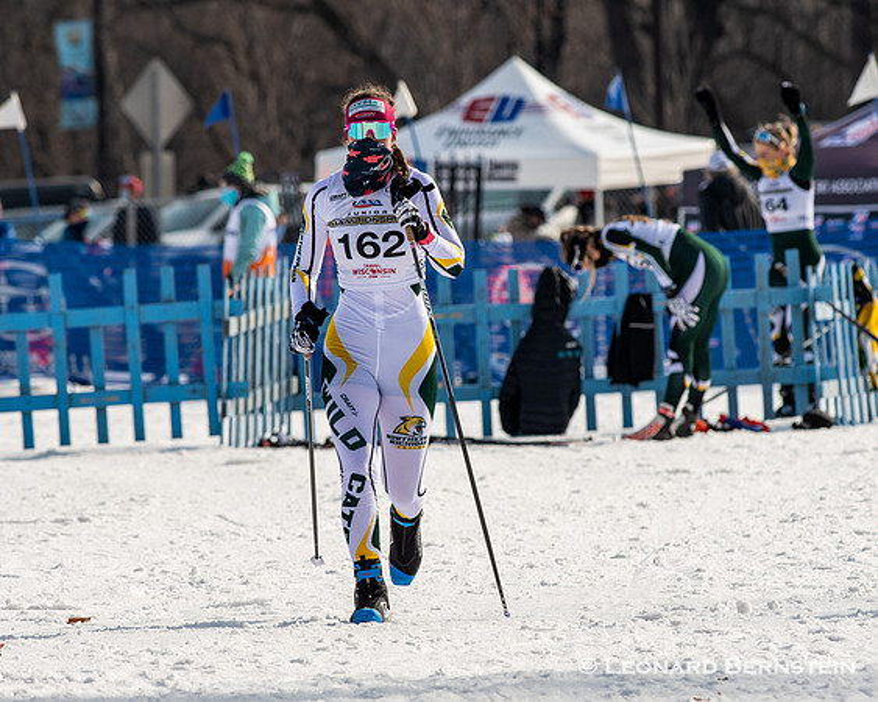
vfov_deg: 2.9
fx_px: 13707
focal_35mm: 528
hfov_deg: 3.7
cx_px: 445
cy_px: 365
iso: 400
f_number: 7.1
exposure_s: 1/2000
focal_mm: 300
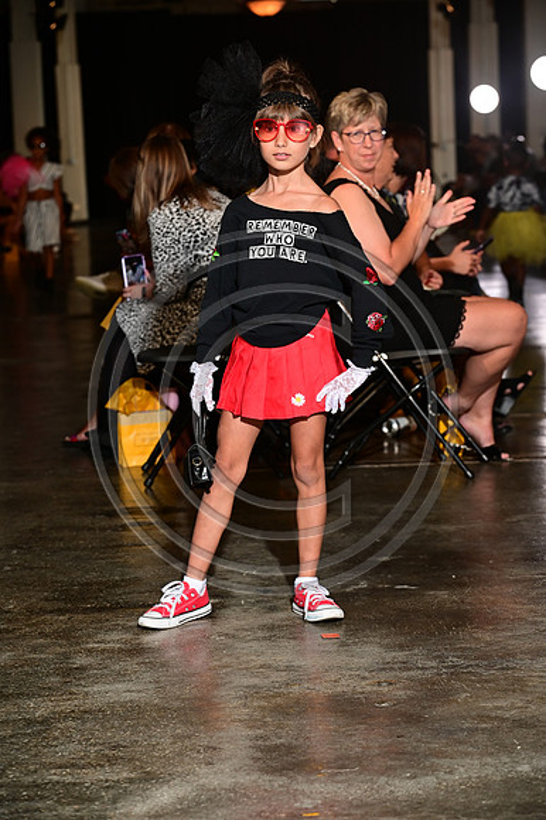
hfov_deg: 13.4
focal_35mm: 102
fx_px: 2323
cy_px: 410
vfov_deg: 20.0
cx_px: 273
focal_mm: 102
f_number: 6.3
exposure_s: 1/125
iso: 1000
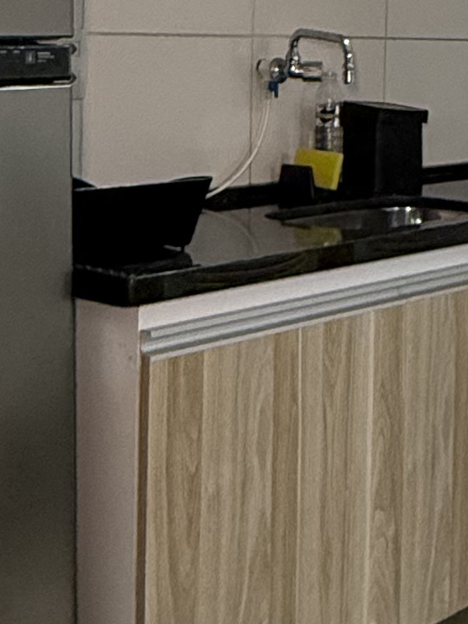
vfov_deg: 25.1
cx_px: 576
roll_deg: -2.2
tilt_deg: -3.2
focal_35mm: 76
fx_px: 1370
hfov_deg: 18.3
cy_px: 106
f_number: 2.2
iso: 400
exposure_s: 1/120
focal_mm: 2.22
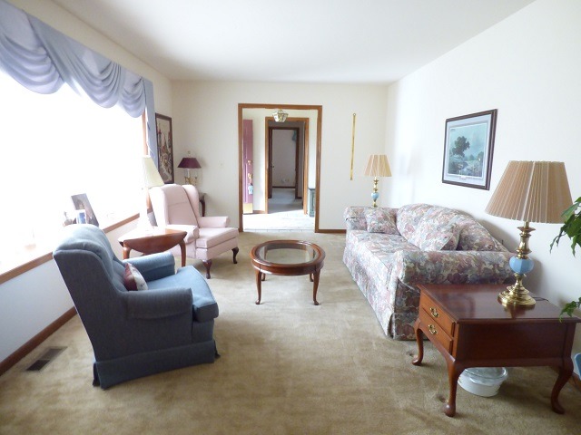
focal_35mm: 20
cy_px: 218
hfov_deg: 81.7
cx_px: 290
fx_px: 336
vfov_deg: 66.0
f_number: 7.1
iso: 640
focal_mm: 3.58
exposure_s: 1/4
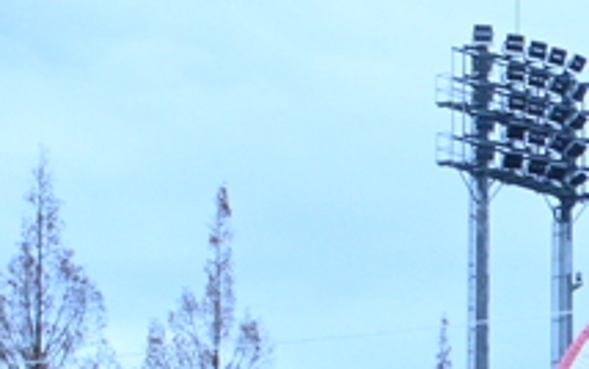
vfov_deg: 6.0
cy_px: 625
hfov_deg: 8.9
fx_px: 3435
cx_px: 1398
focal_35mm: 214
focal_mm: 25
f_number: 4
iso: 2500
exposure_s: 1/2000
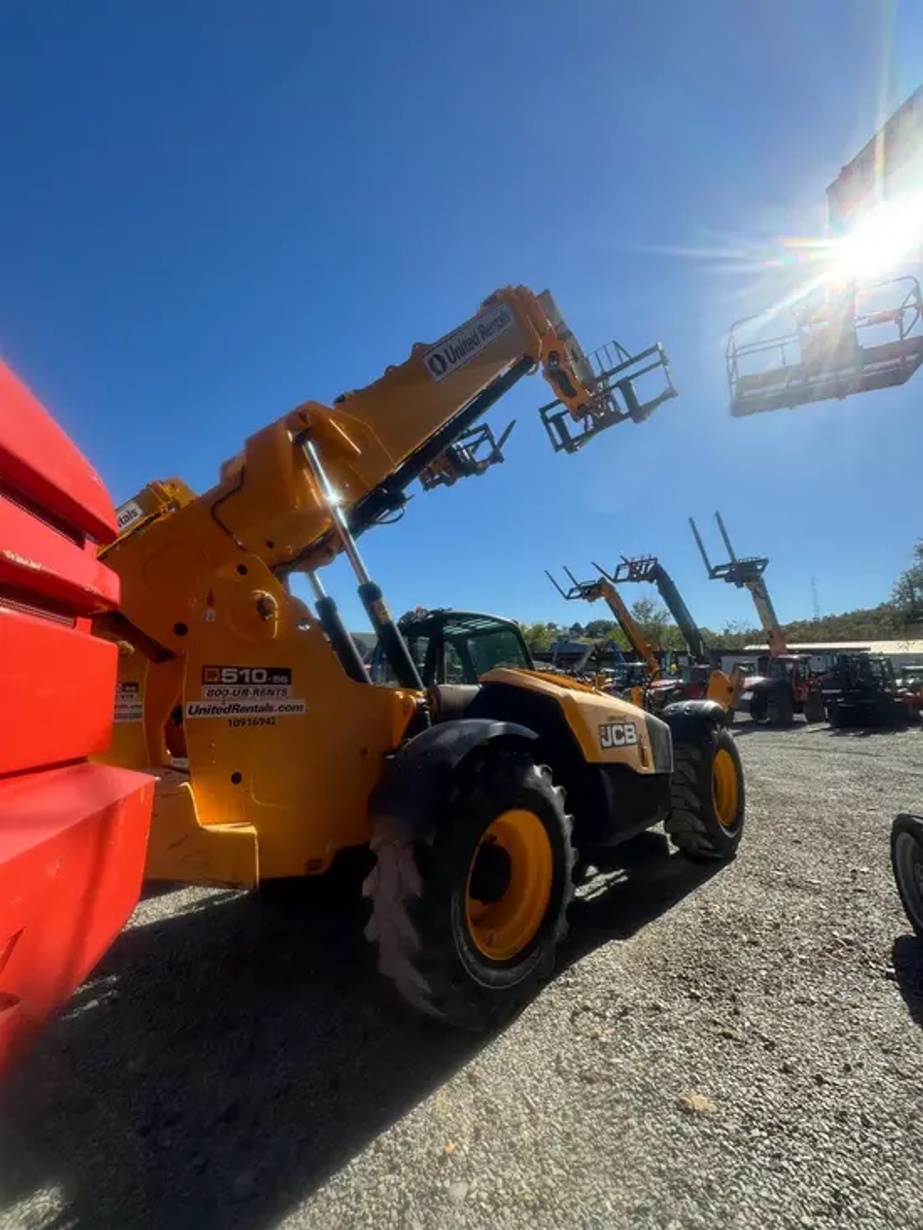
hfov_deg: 85.7
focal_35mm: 14
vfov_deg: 102.1
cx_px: 462
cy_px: 615
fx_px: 498
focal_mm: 2.22
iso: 50
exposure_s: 1/1672
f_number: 2.2
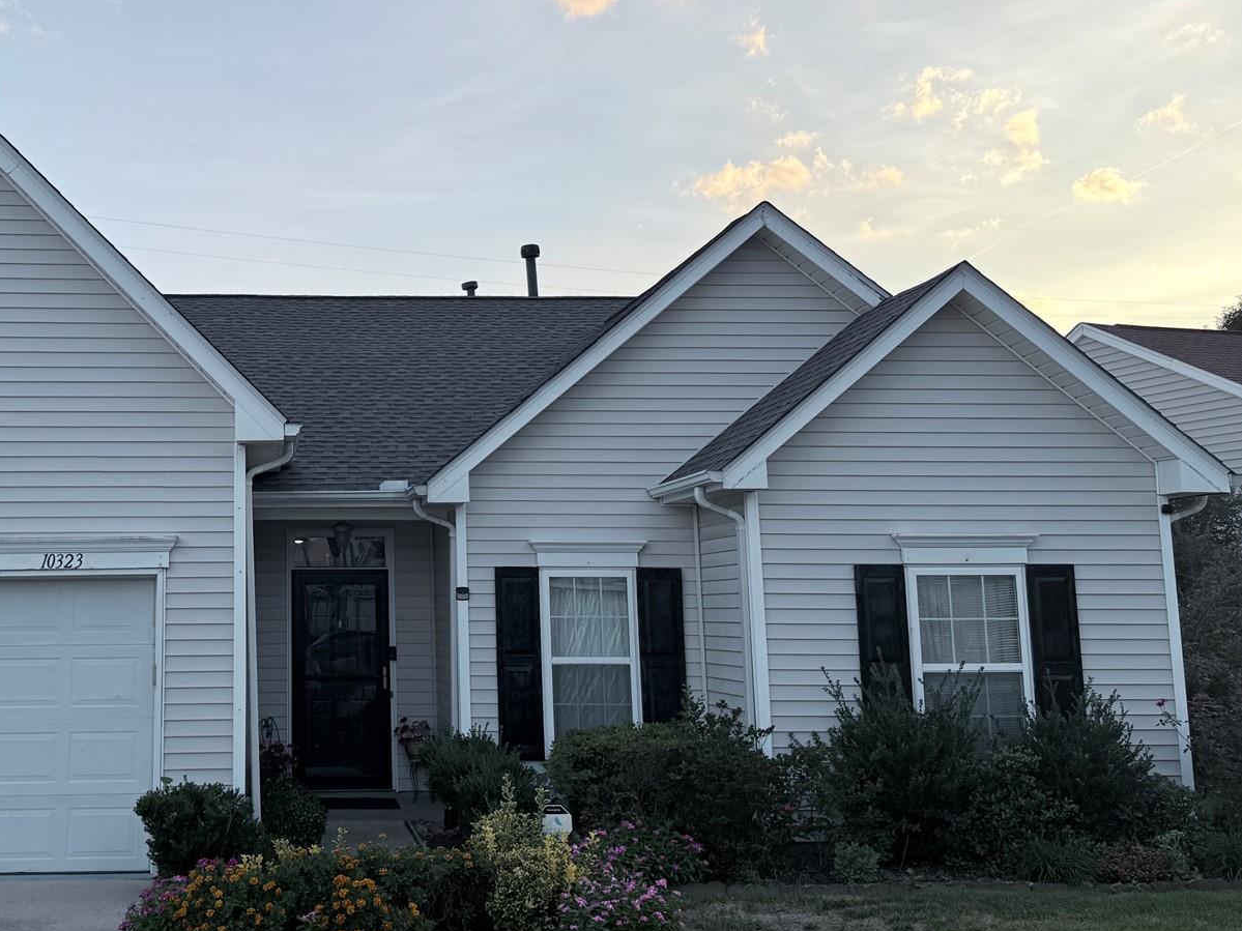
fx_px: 1471
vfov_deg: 35.0
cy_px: 379
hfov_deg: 44.4
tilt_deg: +10.4
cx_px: 329
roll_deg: +0.5
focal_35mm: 41
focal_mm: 6.76
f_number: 1.78
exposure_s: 1/1437
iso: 80
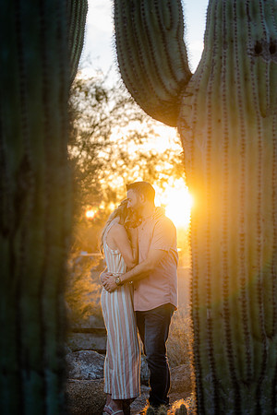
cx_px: 138
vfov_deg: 19.1
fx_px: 1235
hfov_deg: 12.8
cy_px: 208
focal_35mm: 107
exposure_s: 1/250
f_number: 4
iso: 320
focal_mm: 107
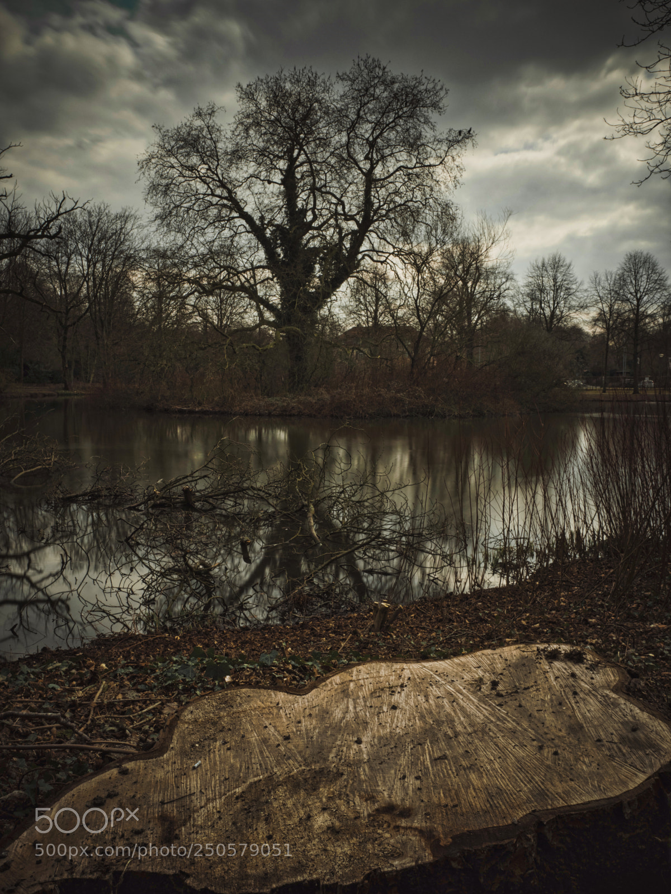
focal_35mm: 30
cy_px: 447
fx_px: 775
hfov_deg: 46.8
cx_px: 336
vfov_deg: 60.0
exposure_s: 10
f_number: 13
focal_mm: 15
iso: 200
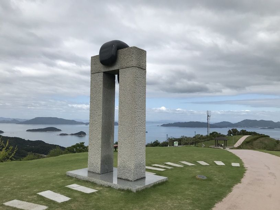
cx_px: 140
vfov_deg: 49.7
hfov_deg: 63.5
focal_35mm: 28
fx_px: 226
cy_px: 105
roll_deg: -0.3
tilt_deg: +5.2
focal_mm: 3.99
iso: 20
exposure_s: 1/3546
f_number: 1.8
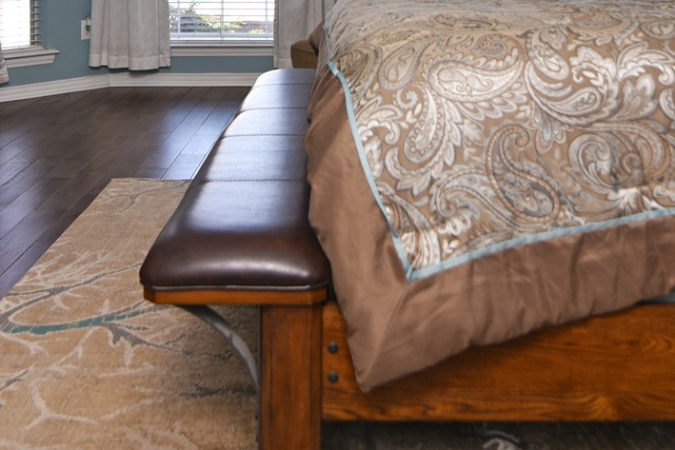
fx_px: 919
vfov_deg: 25.2
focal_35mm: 49
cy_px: -66
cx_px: 352
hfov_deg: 40.3
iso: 100
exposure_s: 1/100
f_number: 3.2
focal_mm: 16
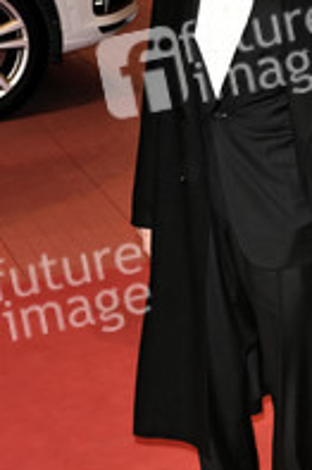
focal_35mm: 116
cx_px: 288
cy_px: 181
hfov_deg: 11.7
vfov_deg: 17.6
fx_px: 1511
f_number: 6.3
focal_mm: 38
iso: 1600
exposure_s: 1/250
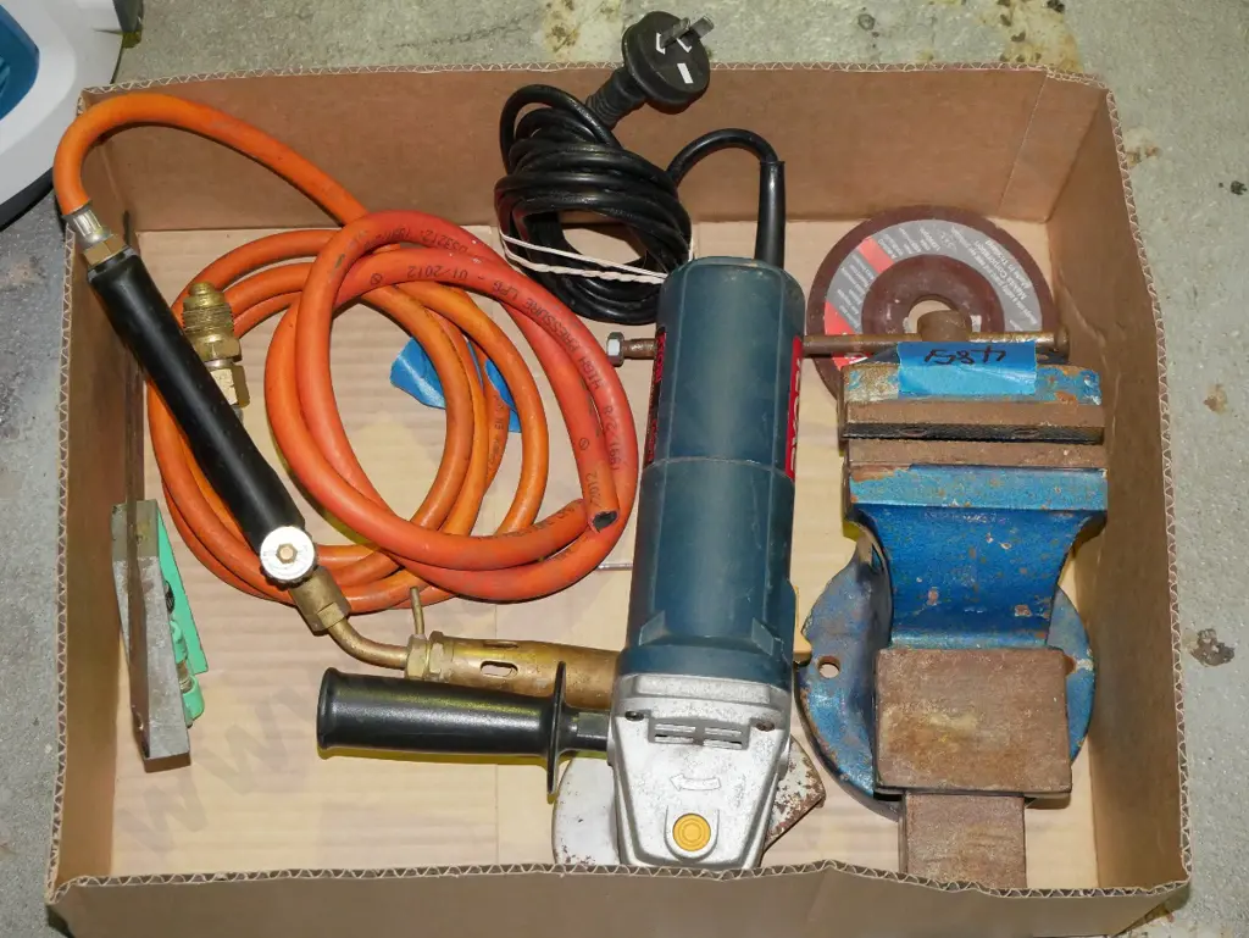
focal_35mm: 64
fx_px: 2310
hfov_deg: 30.3
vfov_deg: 22.9
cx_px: 624
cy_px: 469
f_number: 5.6
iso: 3200
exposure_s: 1/125
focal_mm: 32
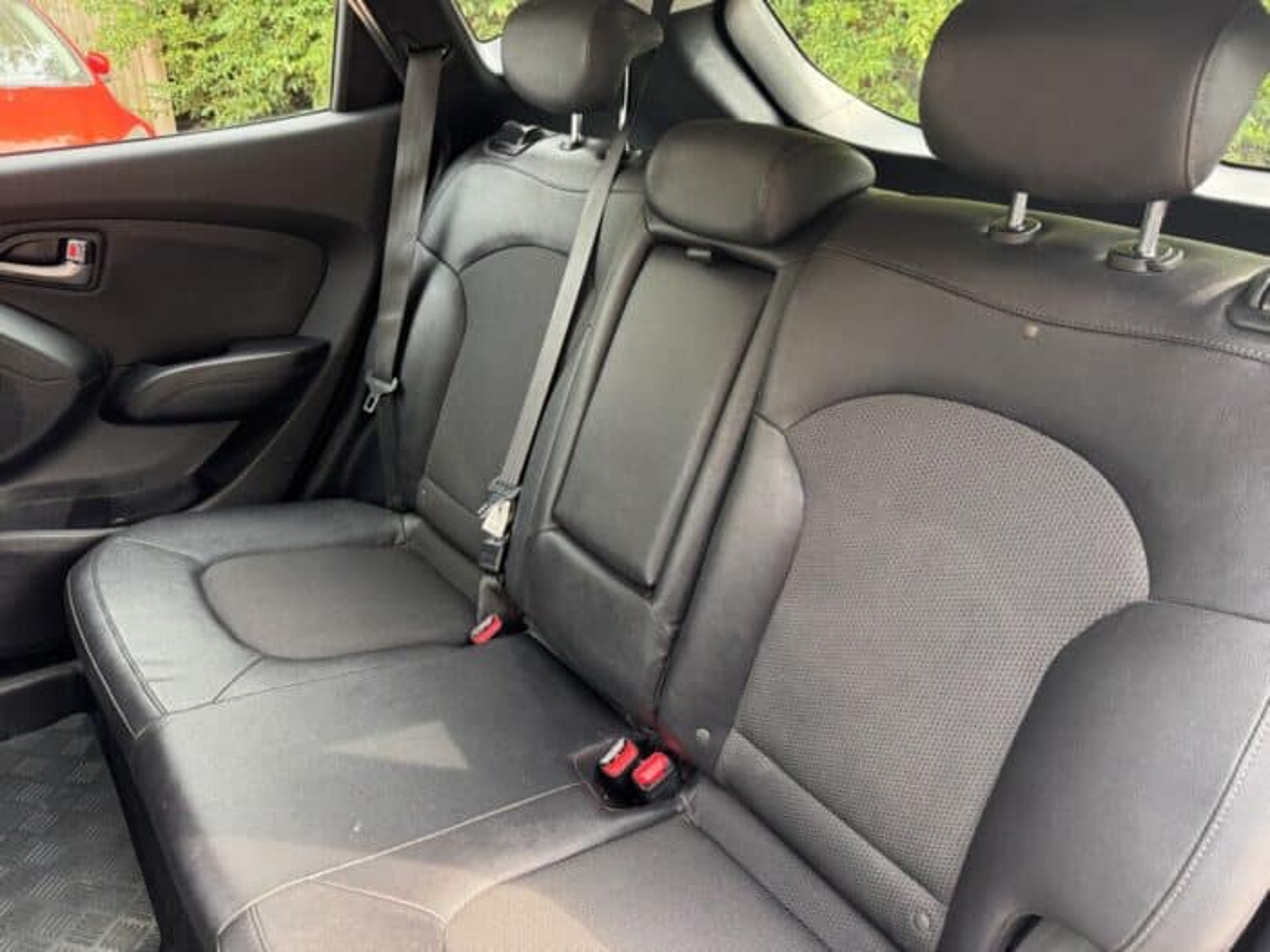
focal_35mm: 24
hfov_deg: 71.6
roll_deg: -2.9
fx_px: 881
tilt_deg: -26.7
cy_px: 476
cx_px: 635
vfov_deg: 56.8
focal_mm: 6.76
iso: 200
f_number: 1.78
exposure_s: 1/69
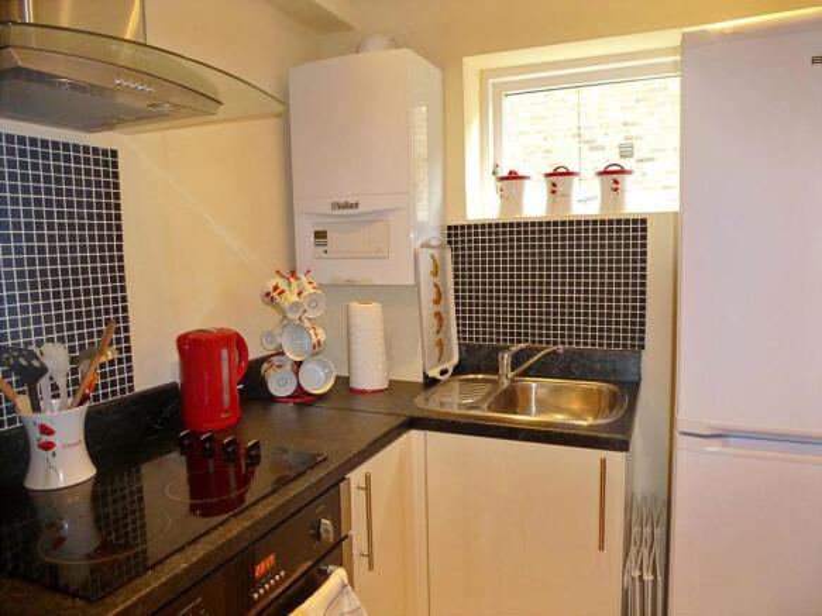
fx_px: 570
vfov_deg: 56.8
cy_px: 308
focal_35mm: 24
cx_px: 411
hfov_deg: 71.6
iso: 400
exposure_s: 1/60
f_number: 3.3
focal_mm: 4.3
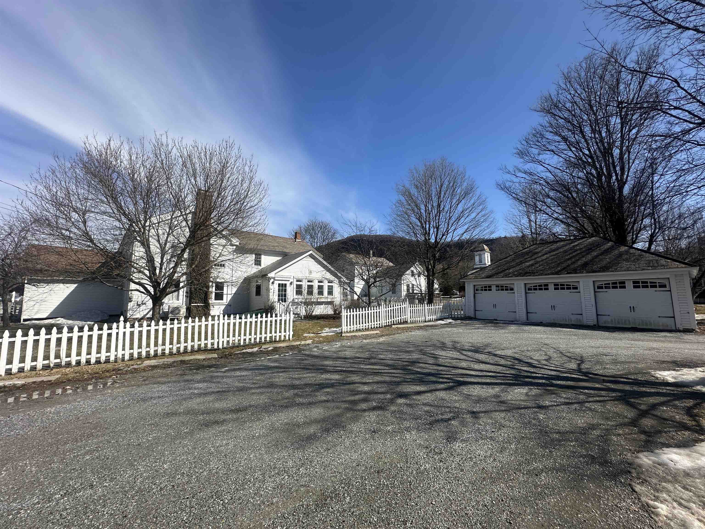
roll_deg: +0.1
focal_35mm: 14
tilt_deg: +7.9
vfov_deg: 85.7
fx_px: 285
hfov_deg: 102.1
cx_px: 352
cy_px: 264
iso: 50
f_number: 2.2
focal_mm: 2.22
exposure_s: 1/2882
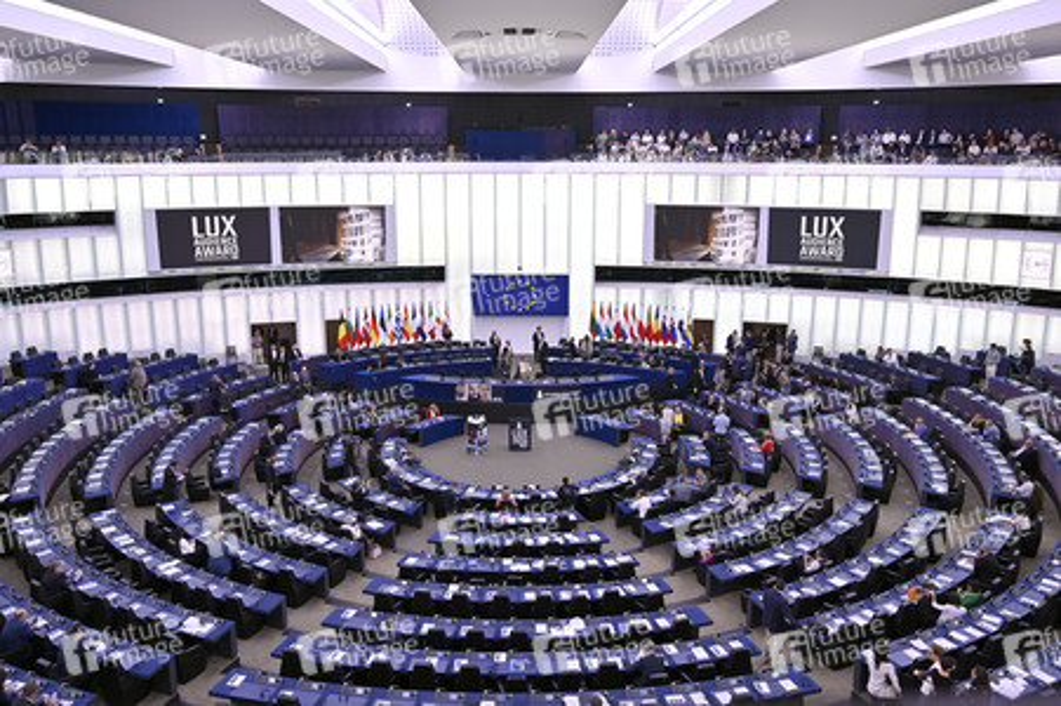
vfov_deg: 43.5
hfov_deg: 62.0
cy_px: 353
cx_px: 530
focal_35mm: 30
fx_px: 883
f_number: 4
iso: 1000
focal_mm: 30
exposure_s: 1/250
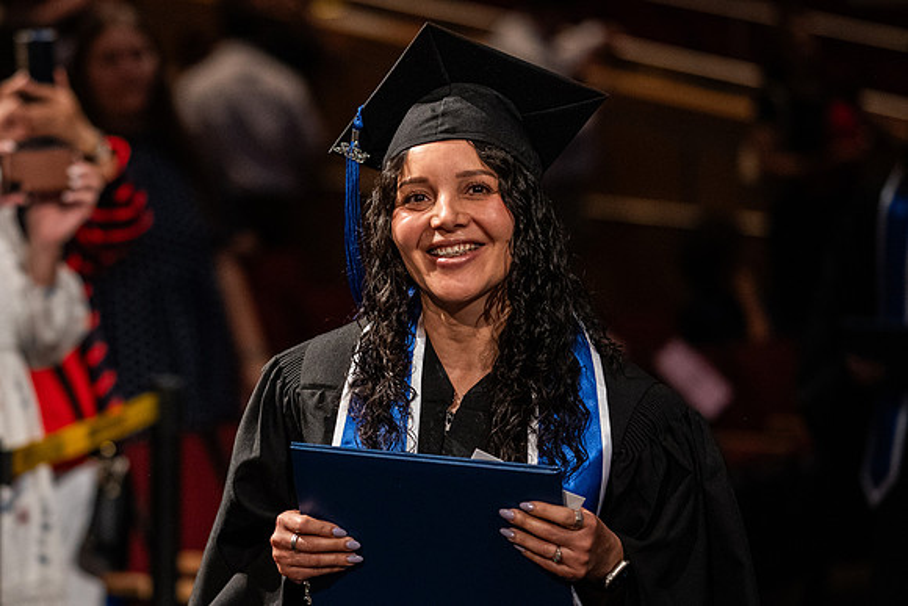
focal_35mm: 150
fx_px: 3785
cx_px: 214
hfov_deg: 13.6
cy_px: 321
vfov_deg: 9.2
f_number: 2
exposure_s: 1/200
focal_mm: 85
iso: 1250
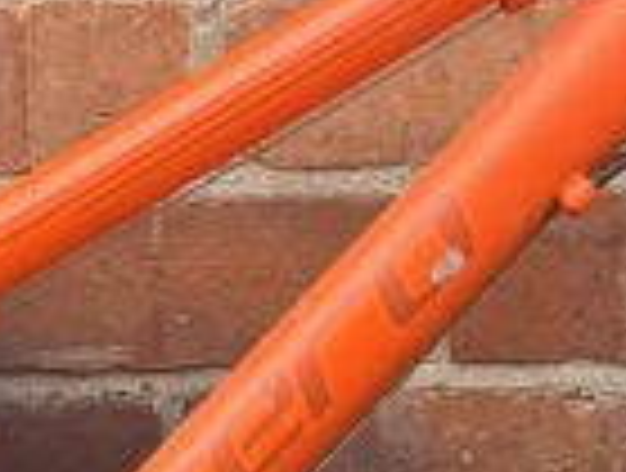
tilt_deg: -13.4
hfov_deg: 11.0
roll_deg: +1.7
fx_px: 3245
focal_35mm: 179
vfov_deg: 8.2
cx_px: 86
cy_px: 593
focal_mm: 5.96
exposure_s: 1/121
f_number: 1.6
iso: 64
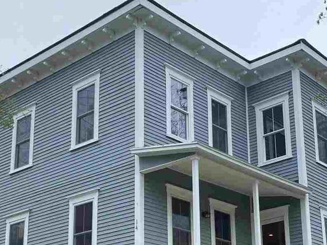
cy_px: 215
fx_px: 623
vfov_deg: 21.8
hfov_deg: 29.4
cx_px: 149
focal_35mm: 66
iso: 32
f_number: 1.8
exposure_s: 1/1218
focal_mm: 4.25
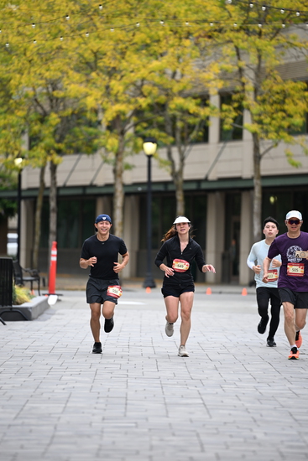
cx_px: 154
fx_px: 2565
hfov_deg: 6.9
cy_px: 230
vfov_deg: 10.3
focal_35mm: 200
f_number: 2.8
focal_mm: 200
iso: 640
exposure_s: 1/2500
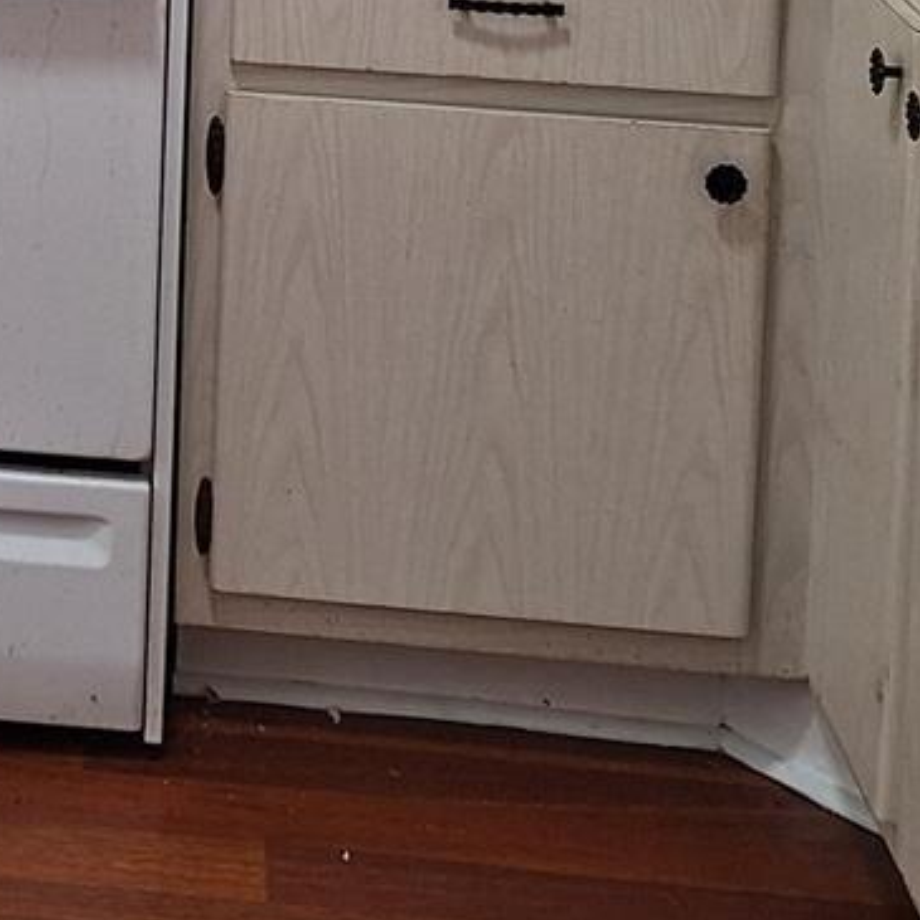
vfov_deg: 17.3
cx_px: -118
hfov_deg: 18.7
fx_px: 2676
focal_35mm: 89
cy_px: -527
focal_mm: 5.54
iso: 64
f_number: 1.8
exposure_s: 1/40
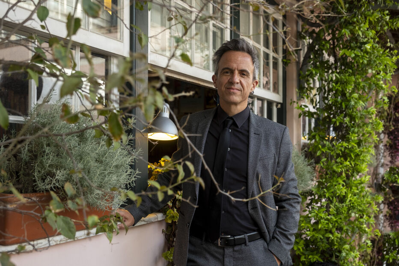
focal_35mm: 44
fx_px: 488
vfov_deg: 30.5
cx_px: 200
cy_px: 133
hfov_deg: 44.5
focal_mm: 29.2
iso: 320
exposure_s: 1/400
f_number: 2.8
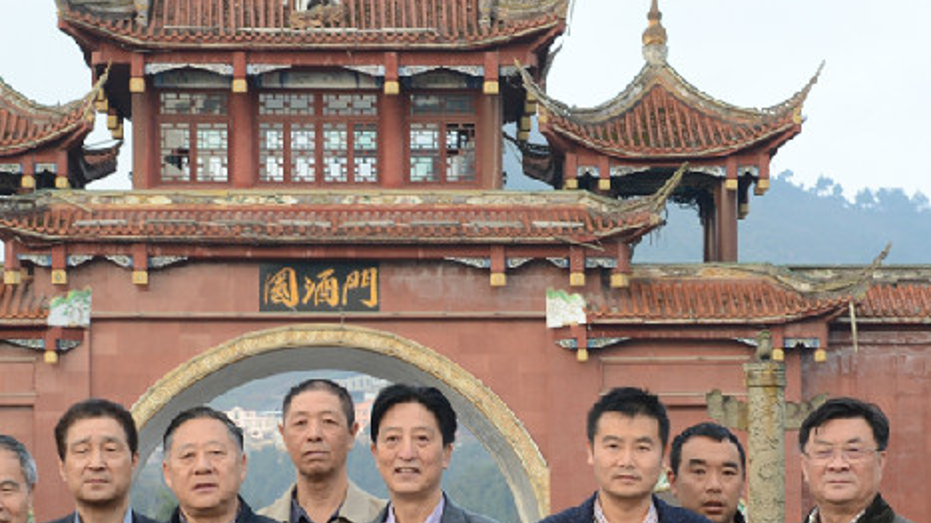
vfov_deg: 10.4
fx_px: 2837
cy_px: 611
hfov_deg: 18.6
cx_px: 526
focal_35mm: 115
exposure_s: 1/125
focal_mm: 32
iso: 320
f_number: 6.3
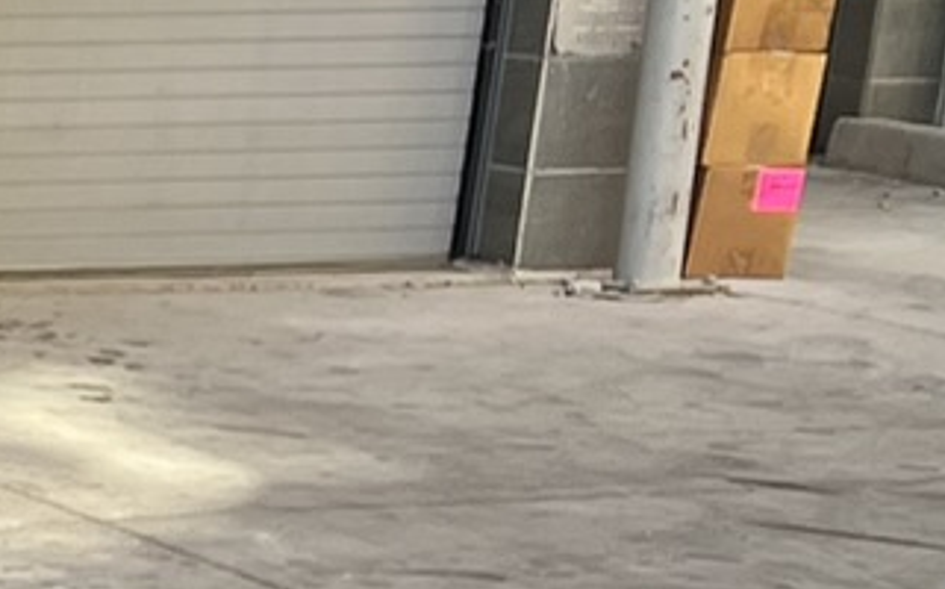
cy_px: 1284
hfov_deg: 9.8
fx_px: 4529
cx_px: -1666
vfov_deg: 7.1
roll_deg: +0.6
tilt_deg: -18.8
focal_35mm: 176
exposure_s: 1/533
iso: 50
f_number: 1.5
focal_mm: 5.7
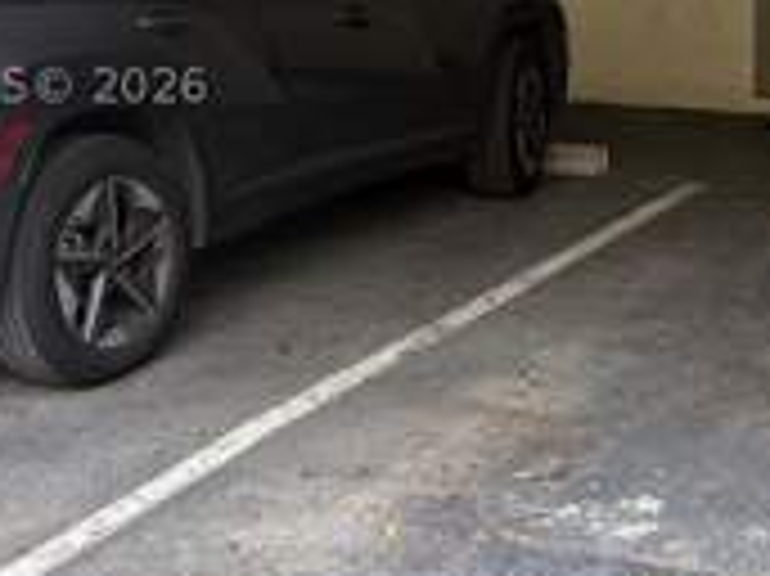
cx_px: 621
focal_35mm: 73
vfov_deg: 19.8
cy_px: 86
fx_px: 1623
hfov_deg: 26.2
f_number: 1.6
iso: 40
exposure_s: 1/122
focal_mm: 5.96
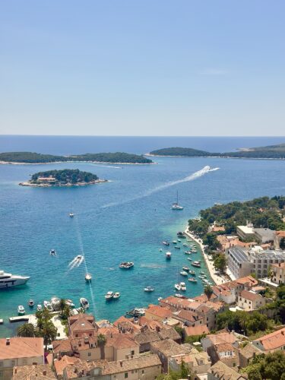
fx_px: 527
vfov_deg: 39.7
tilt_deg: -5.3
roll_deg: -0.8
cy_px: 190
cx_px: 142
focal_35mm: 48
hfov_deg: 30.3
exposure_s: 1/9804
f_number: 1.78
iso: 100
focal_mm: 6.86
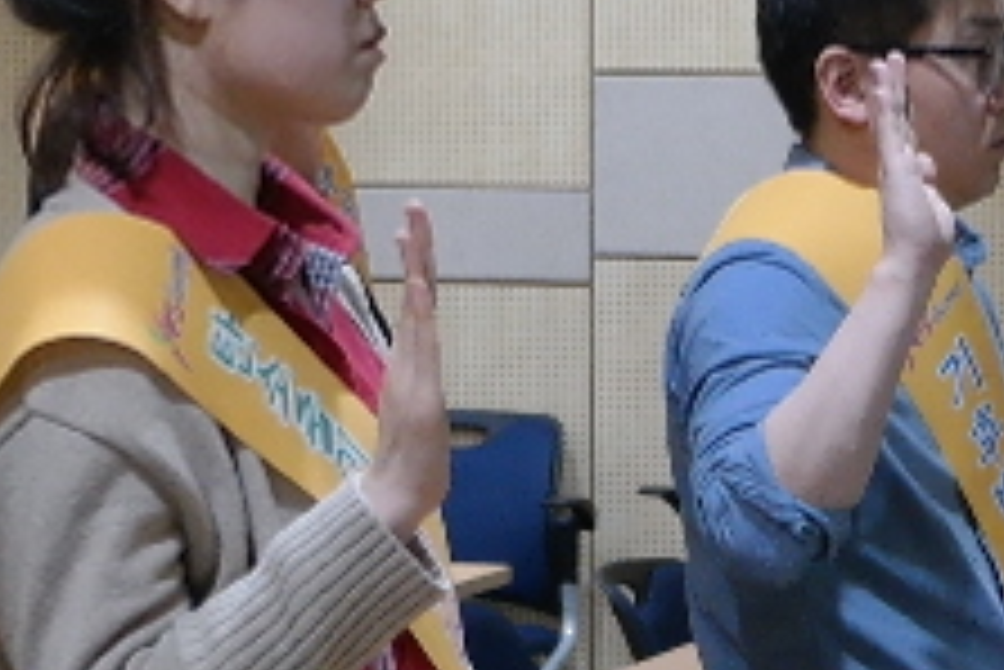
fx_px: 6474
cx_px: 801
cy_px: 773
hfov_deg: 8.8
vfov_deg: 5.9
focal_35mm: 232
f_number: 3.5
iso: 800
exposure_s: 1/40
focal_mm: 20
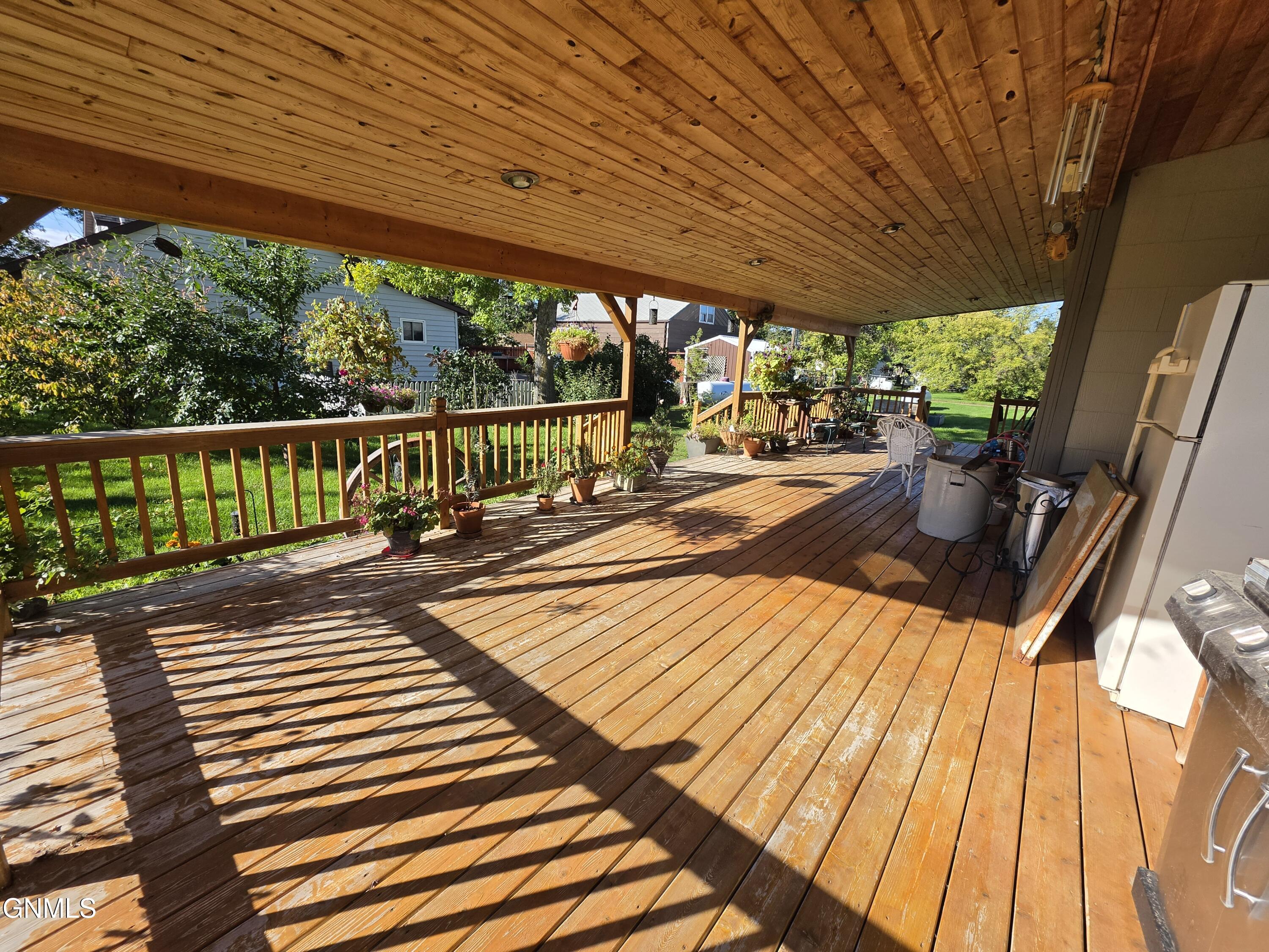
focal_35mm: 13
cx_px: 634
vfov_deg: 89.9
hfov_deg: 106.2
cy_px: 476
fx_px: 477
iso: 32
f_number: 1.9
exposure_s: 1/820
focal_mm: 2.2
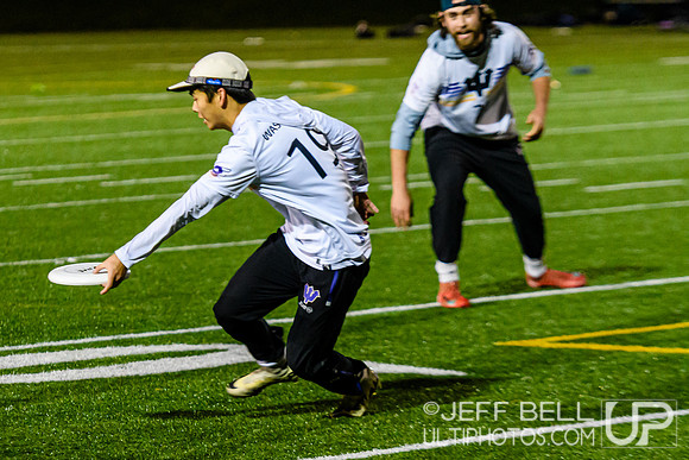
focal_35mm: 269
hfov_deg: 7.7
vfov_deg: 5.1
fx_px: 5144
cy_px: 330
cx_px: 195
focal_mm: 125
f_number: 3.2
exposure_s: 1/800
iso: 3200
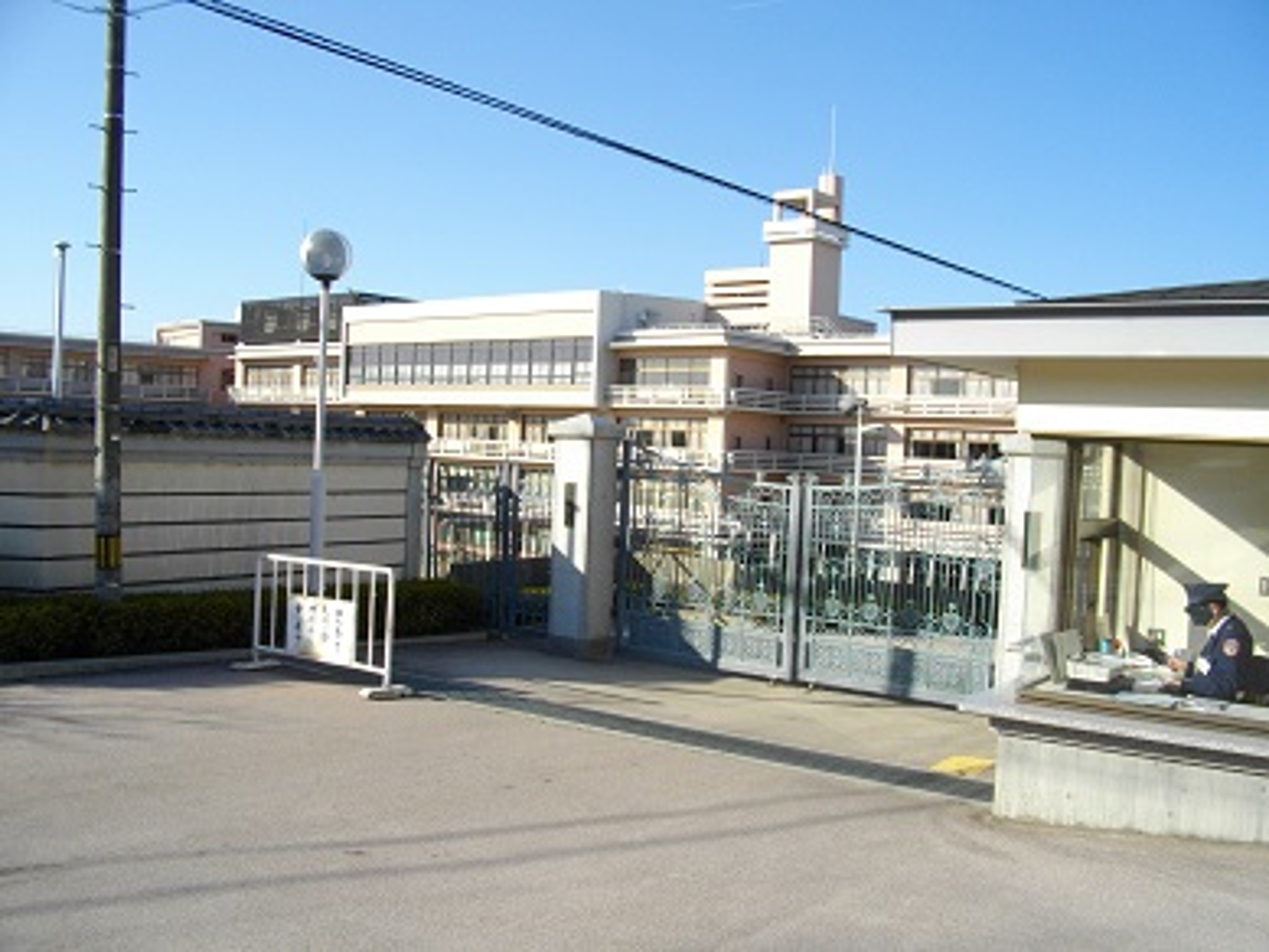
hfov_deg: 56.8
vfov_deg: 44.2
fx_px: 1173
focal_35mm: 32
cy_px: 476
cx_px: 634
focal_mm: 5.7
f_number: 5.5
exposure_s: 1/250
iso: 100
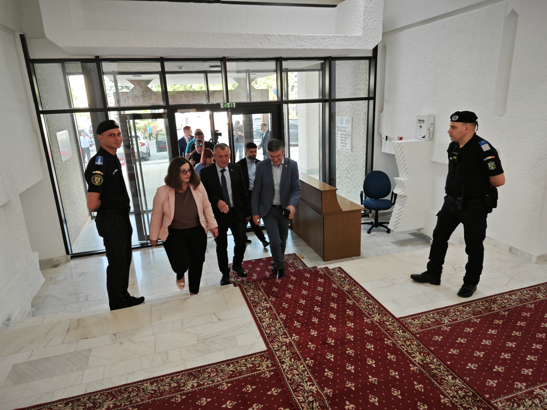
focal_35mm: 23
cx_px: 274
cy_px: 205
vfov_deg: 58.9
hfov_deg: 73.9
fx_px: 363
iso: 125
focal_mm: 5.43
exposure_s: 1/120
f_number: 1.8
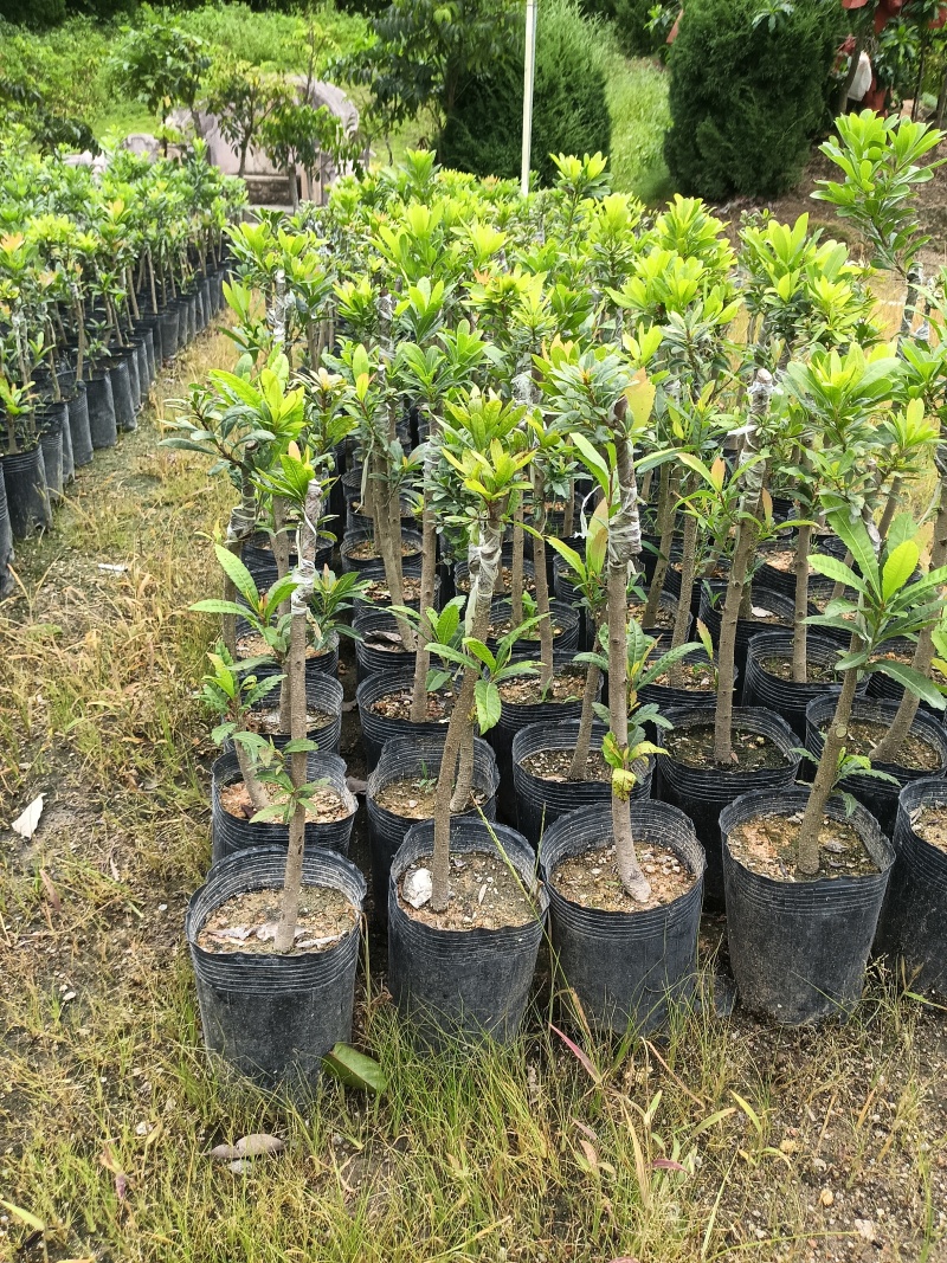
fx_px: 985
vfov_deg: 65.3
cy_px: 632
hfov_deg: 51.3
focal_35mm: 27
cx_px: 474
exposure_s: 1/234
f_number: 1.8
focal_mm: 3.61
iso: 50
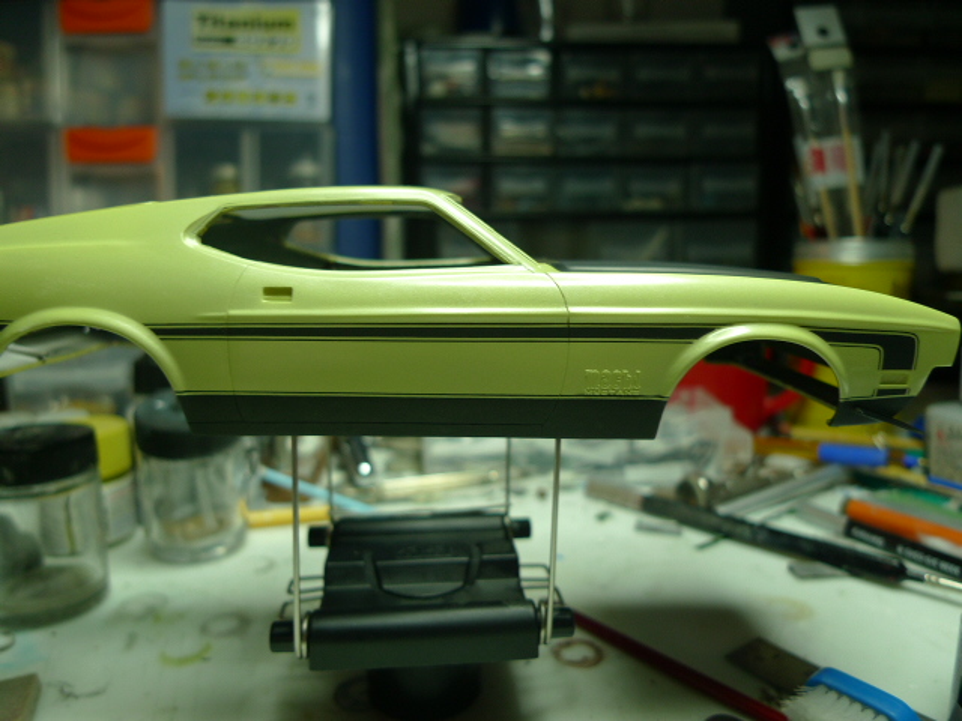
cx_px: 481
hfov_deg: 71.6
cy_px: 360
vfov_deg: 56.8
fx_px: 667
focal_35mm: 24
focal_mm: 5.1
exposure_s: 1/30
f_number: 2
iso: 80
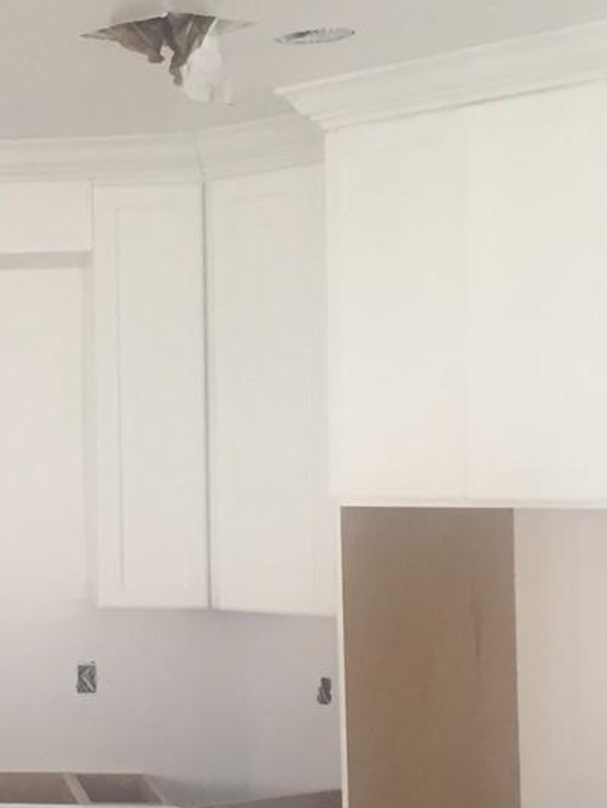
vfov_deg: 22.5
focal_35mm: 87
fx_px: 2033
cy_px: 449
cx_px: -376
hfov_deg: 15.3
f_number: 2.2
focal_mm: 4.15
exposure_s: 1/30
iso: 32
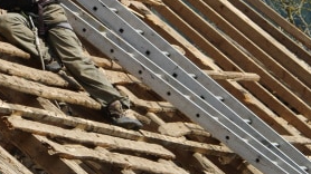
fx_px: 2655
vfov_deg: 3.8
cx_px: 17
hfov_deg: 6.7
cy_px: -33
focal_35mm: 322
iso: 100
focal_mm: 95
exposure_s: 1/180
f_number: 8
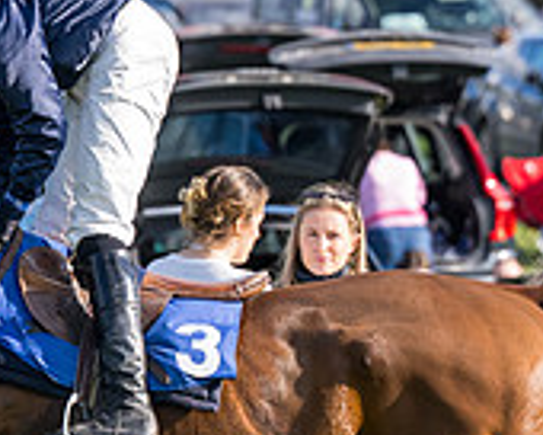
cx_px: 129
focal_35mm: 592
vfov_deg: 2.6
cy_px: 260
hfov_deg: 3.3
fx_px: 9514
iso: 400
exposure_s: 1/2500
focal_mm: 120
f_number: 3.5
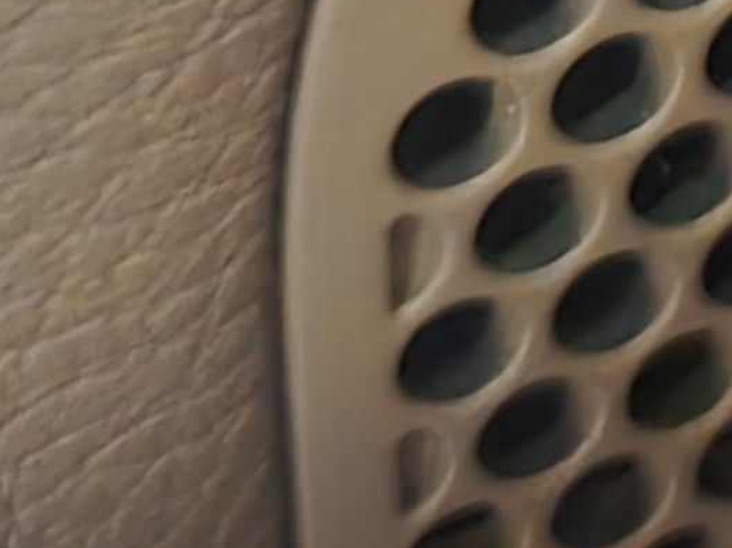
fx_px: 3699
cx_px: 1646
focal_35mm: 175
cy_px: -1266
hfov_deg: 10.1
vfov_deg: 7.2
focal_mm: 5.4
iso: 3200
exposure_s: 1/15
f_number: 1.8
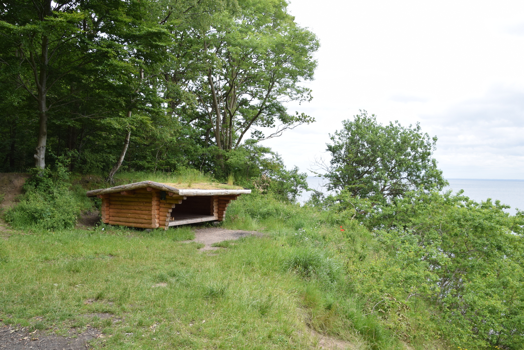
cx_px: 262
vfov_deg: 47.9
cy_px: 175
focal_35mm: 27
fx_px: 393
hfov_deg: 67.4
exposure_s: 1/400
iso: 320
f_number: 7.1
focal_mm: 18
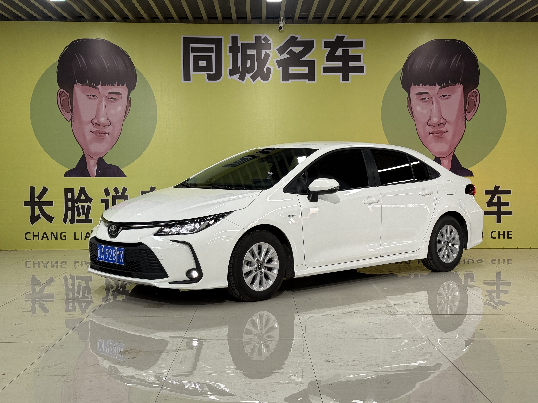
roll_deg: +0.2
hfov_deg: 39.7
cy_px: 202
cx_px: 269
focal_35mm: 48
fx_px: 746
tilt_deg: -2.4
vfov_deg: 30.3
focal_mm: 6.76
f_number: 1.78
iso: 64
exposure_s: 1/100
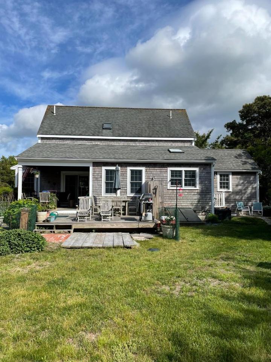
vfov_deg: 67.3
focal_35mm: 26
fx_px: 271
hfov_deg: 53.1
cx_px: 136
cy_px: 181
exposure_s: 1/4132
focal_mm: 4.2
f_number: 1.6
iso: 32
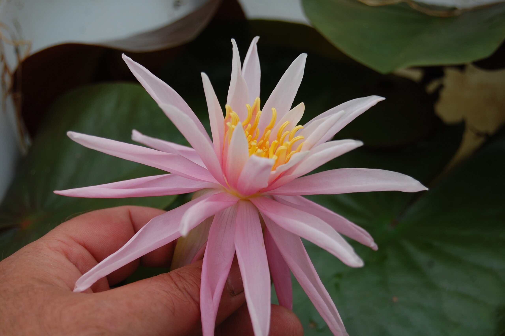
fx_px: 1156
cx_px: 252
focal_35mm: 82
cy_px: 168
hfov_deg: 24.6
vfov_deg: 16.5
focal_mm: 55
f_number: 6.3
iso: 200
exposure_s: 1/160
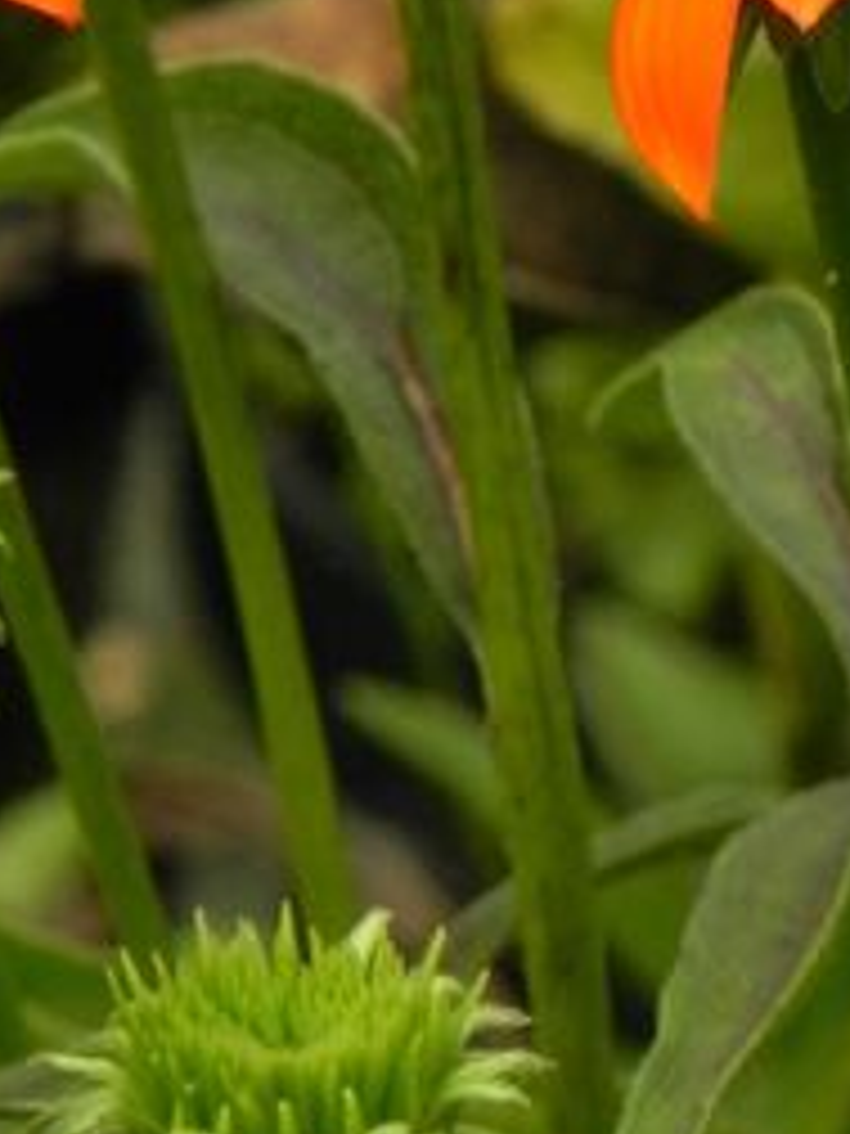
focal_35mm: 1525
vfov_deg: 1.3
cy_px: -536
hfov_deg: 1.0
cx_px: 513
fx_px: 49929
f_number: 5
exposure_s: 1/400
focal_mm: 85.6
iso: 160
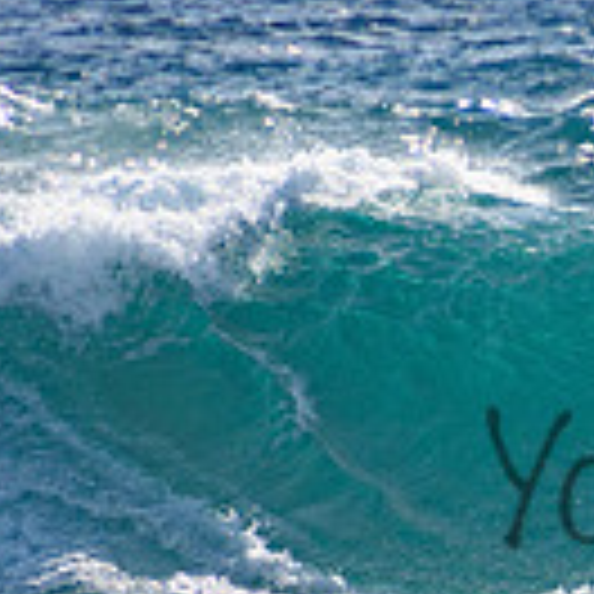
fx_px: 43584
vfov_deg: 0.8
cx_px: 950
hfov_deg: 0.8
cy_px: 439
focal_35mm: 2245
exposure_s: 1/2000
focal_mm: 400
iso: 250
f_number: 5.6
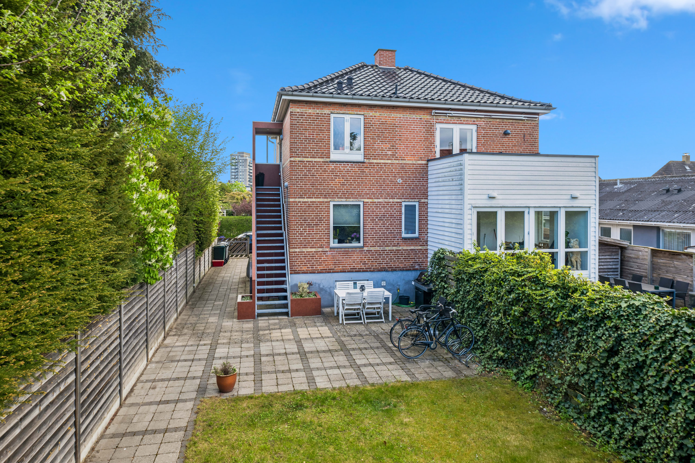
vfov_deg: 57.2
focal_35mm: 22
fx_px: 425
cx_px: 348
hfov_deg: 78.6
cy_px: 232
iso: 160
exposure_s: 1/40
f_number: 10
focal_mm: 22
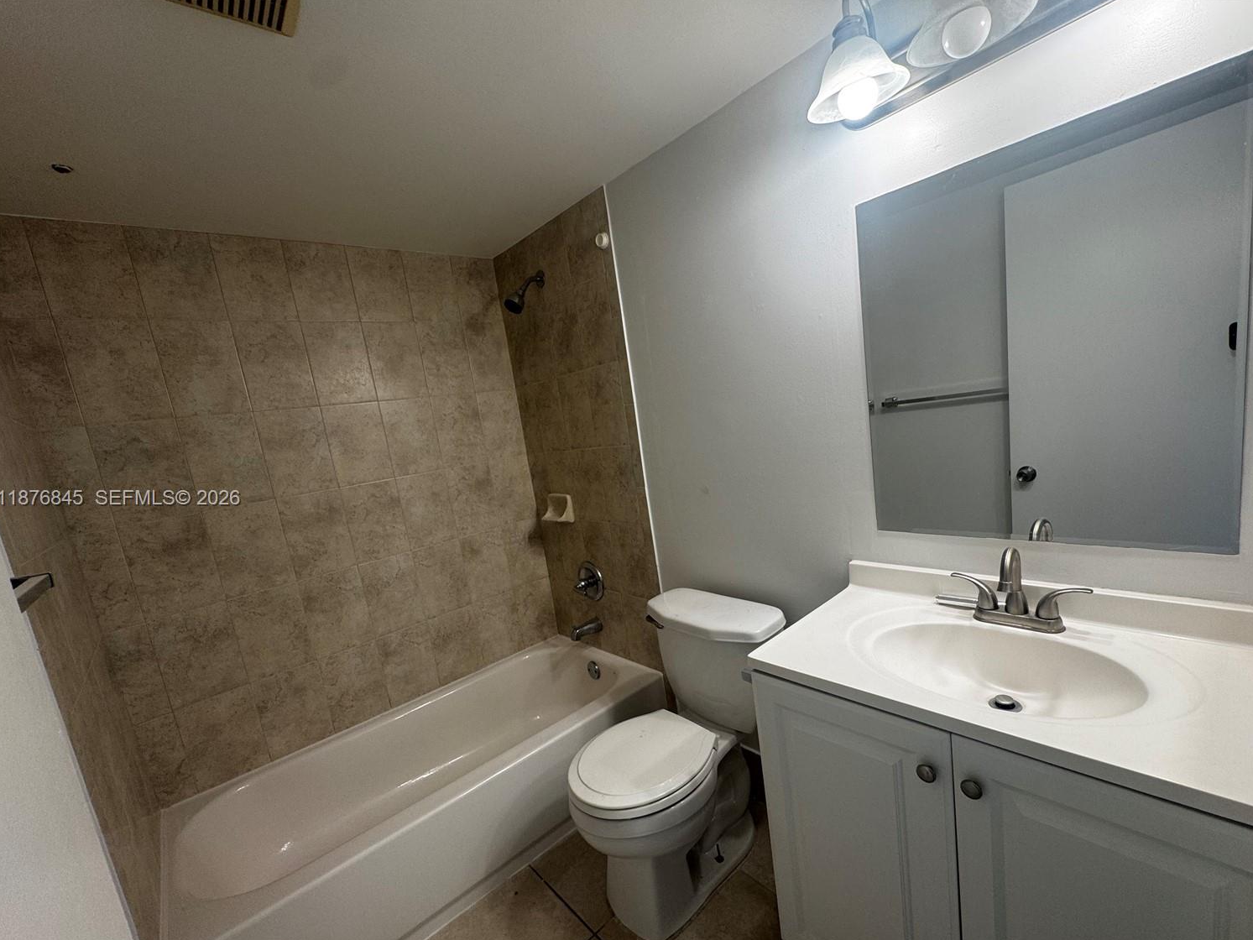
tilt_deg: -10.1
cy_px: 499
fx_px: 543
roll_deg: +8.1
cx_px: 650
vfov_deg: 81.7
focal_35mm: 15
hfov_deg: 98.1
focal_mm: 2.22
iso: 80
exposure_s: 1/120
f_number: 2.2
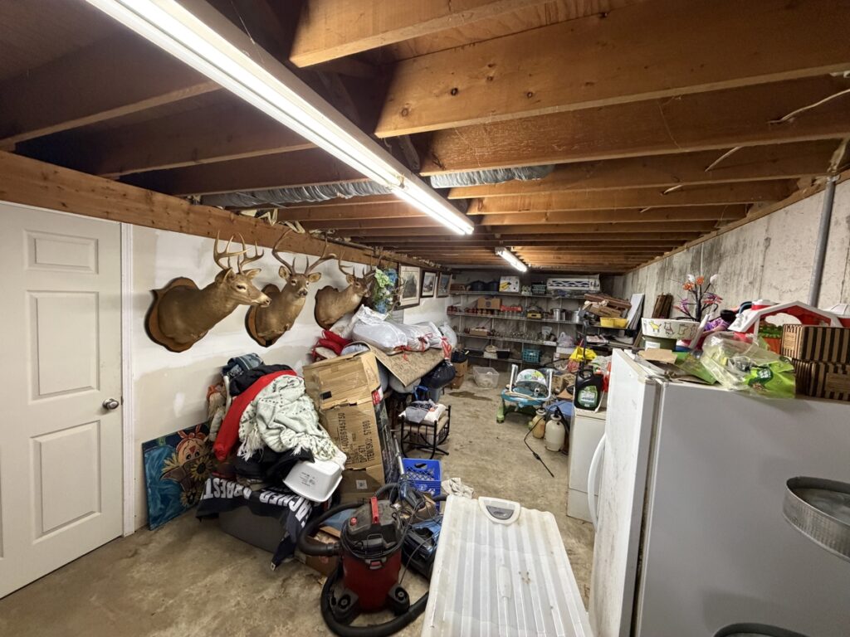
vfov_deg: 85.7
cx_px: 425
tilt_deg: -5.0
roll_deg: -3.7
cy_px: 318
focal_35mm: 14
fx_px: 344
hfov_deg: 102.1
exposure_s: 1/60
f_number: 2.2
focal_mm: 2.22
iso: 500
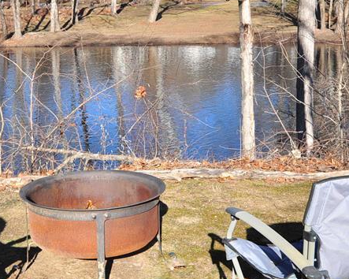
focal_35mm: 65
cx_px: 123
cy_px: 79
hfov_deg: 29.0
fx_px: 671
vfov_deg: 23.3
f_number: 5.6
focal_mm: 20
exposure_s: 1/800
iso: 250
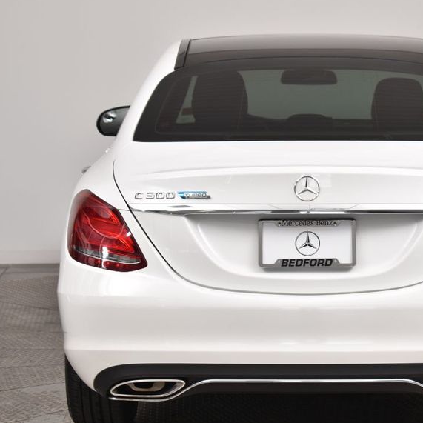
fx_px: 1739
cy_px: 212
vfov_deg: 13.9
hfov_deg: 13.8
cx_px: 302
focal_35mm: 126
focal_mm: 55
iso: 200
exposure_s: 1/125
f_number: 5.6
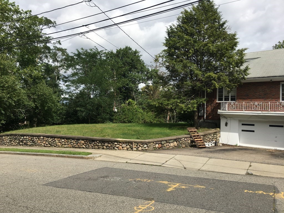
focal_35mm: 29
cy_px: 106
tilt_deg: +1.8
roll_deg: -1.4
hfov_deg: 61.7
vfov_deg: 48.2
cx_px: 142
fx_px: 238
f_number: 2.2
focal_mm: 4.15
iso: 25
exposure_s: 1/2024
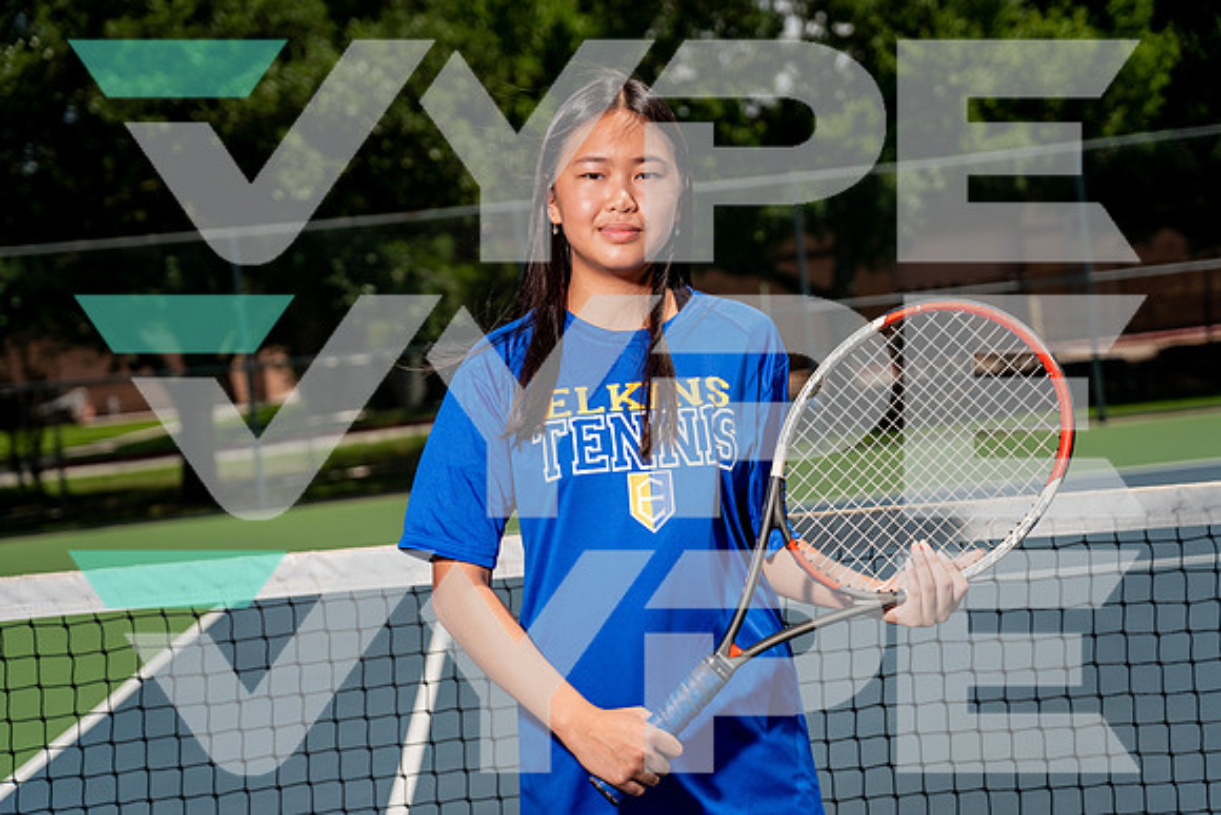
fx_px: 1968
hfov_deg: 34.5
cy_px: 408
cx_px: 610
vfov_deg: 23.4
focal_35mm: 58
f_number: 4
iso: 100
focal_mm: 58
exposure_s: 1/1600
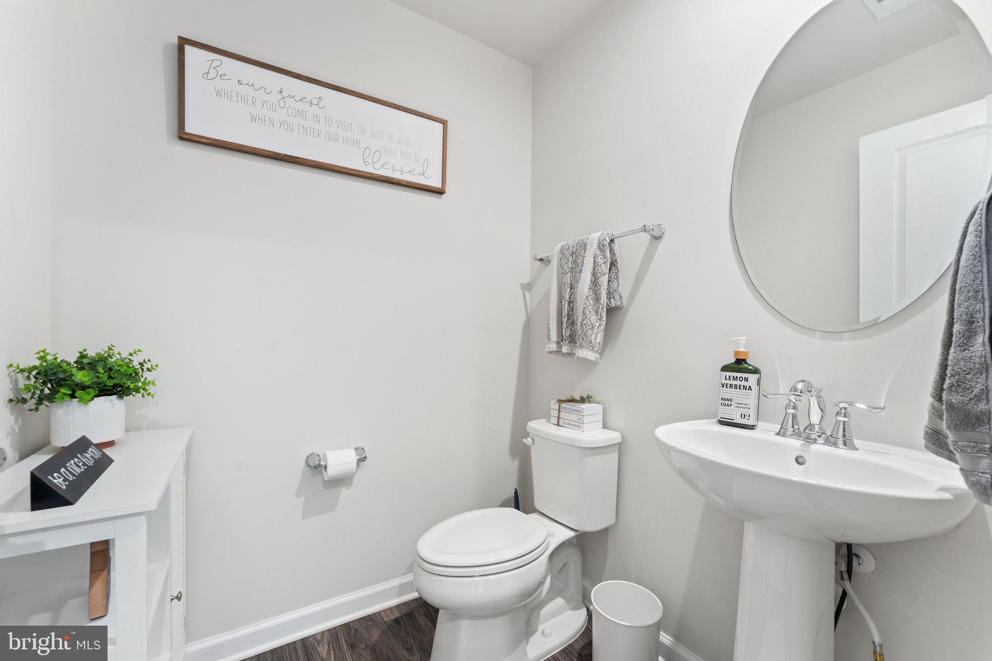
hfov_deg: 101.9
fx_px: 402
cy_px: 330
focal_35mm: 15
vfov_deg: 78.8
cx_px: 496
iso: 500
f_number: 8
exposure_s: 1/3
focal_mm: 14.6
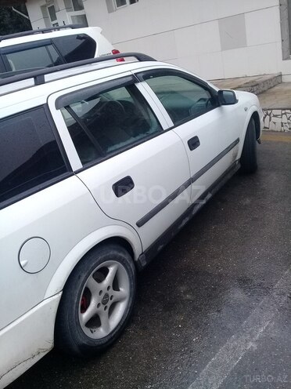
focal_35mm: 31
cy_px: 194
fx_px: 347
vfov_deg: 58.4
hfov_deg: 45.4
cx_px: 146
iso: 64
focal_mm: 3.3
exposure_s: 1/124
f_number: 2.2
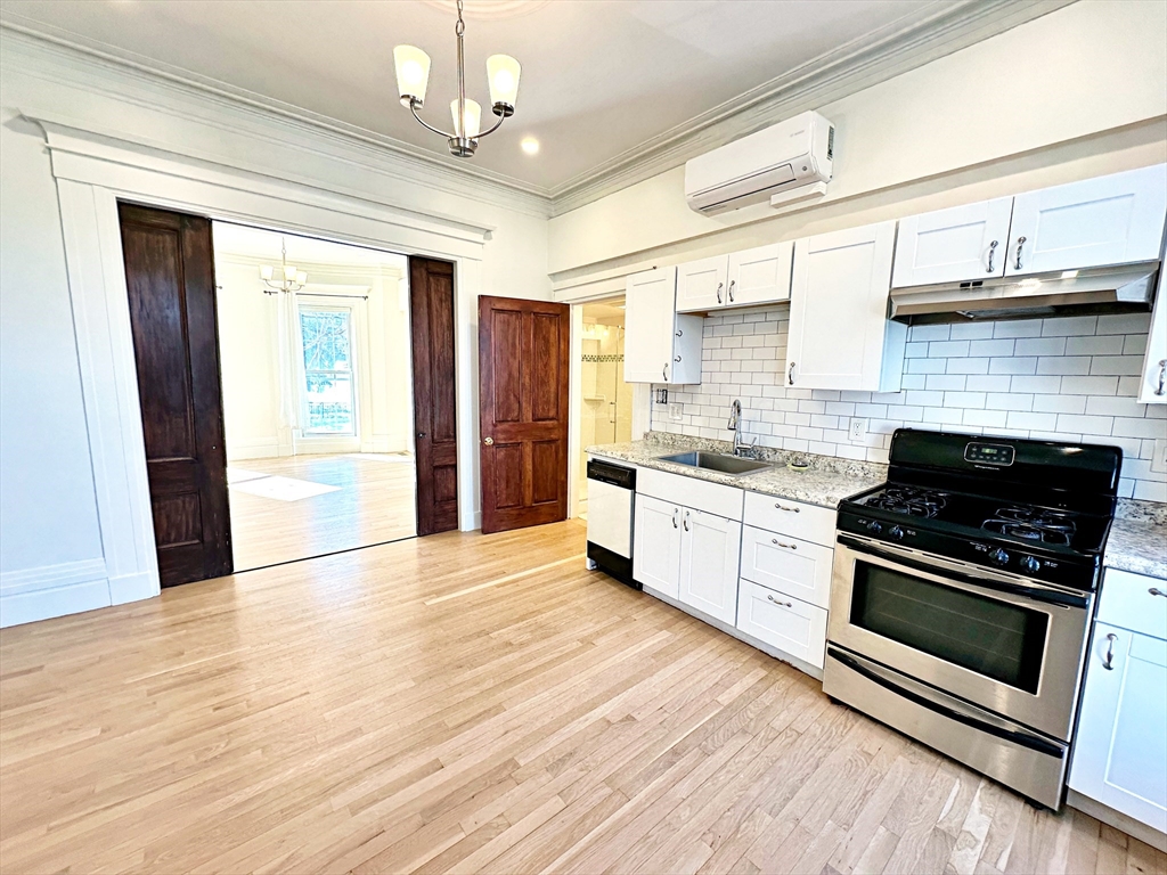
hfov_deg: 102.1
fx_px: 472
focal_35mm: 14
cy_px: 438
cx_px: 584
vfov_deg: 85.7
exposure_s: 1/120
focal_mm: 2.22
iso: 125
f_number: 2.2
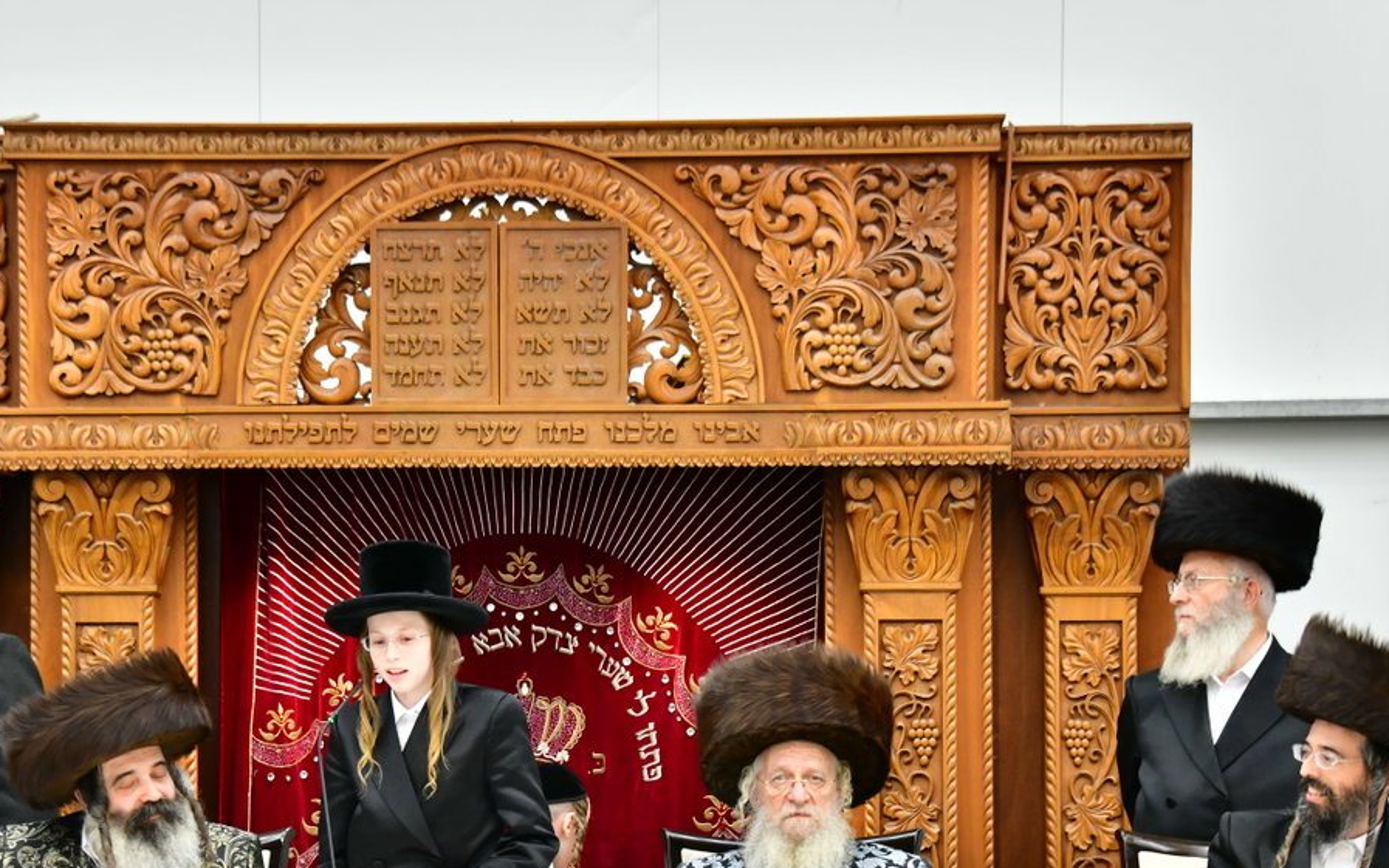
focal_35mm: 124
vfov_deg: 10.5
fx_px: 4695
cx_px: 544
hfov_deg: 16.8
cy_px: 658
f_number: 5.6
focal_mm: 78
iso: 2000
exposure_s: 1/200
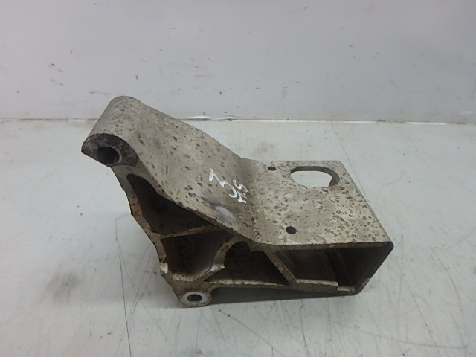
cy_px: 178
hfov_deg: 79.0
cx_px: 238
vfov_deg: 63.4
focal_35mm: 21
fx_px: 289
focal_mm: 3.7
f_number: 3.5
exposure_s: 1/40
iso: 200
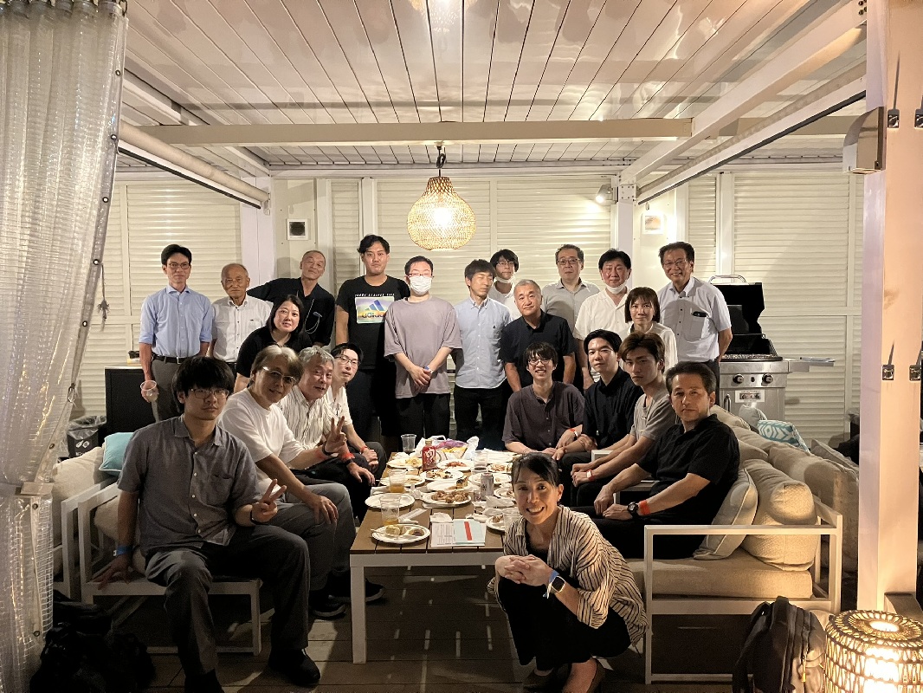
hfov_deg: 63.4
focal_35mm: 28
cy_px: 346
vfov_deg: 49.8
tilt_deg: -3.6
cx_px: 462
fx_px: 747
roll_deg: +1.0
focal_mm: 3.99
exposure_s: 1/30
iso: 640
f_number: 1.8
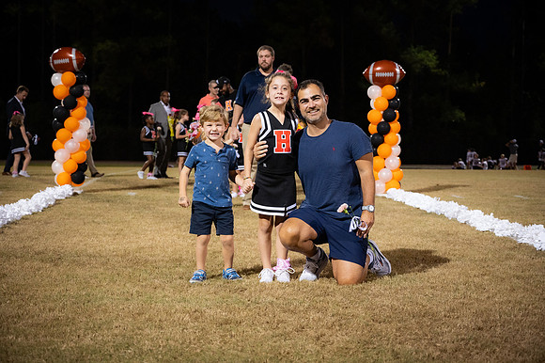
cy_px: 182
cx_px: 272
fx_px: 862
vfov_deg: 23.8
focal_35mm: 57
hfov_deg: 35.1
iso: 3200
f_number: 4
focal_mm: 57
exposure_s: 1/250
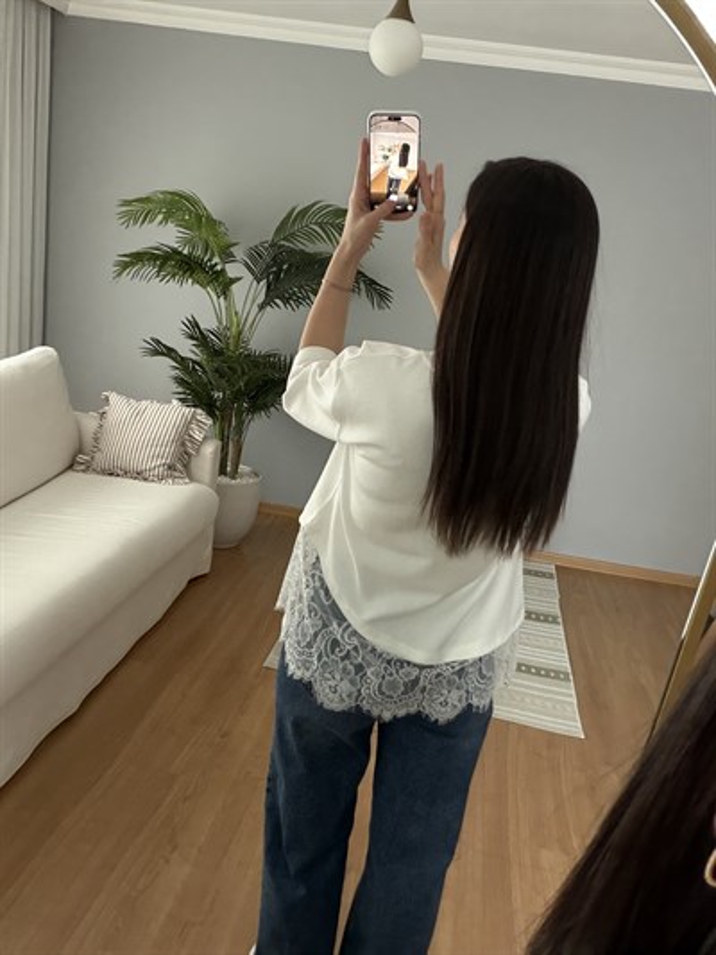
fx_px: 827
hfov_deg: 46.8
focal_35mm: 30
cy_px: 478
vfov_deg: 60.0
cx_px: 358
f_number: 1.9
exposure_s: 1/25
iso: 320
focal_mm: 2.71
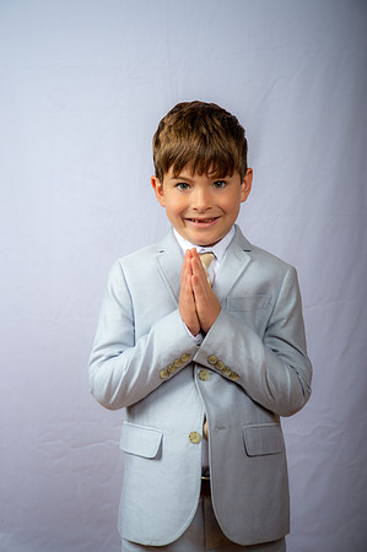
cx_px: 184
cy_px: 276
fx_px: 1012
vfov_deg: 30.5
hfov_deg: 20.6
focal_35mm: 66
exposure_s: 1/200
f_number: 6.3
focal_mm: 66
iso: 250
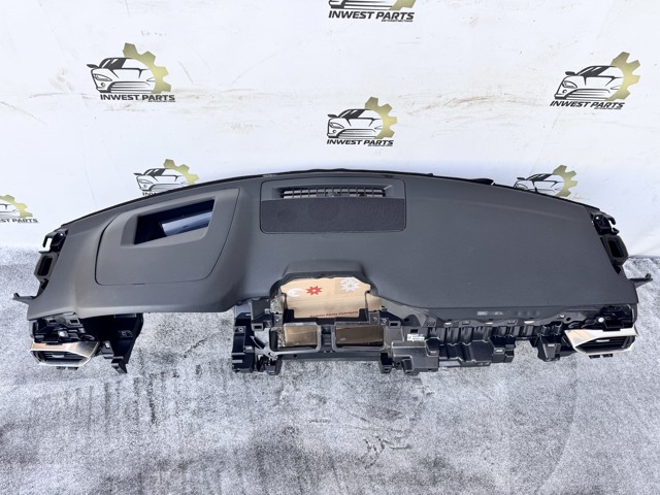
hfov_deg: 71.6
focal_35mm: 24
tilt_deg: -52.9
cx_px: 330
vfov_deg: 56.8
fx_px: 458
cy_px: 248
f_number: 1.78
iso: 80
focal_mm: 6.76
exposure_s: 1/374
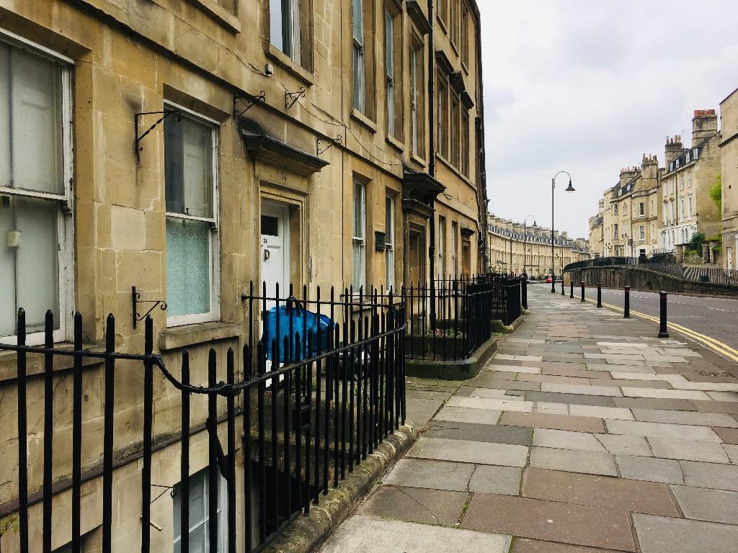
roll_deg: +0.7
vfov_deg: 48.2
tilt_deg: +0.4
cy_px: 276
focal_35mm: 29
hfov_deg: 61.7
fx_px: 618
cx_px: 369
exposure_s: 1/630
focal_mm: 4.15
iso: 25
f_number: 2.2
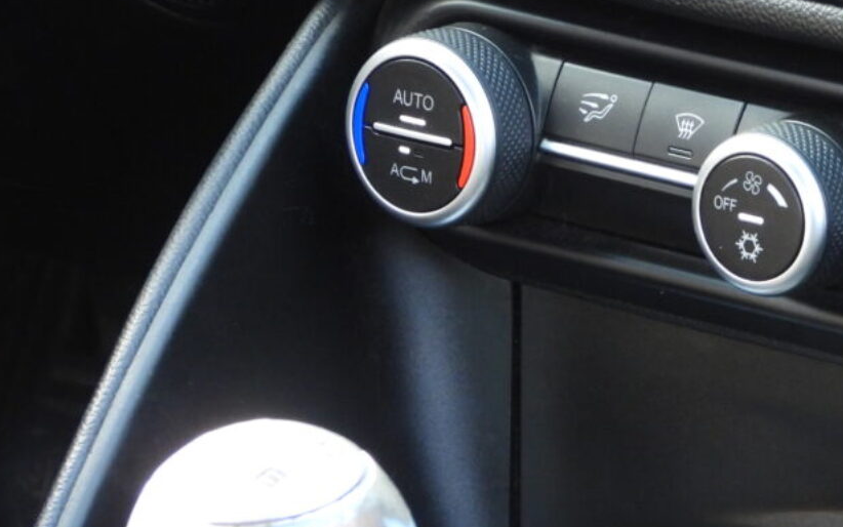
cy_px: 174
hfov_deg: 7.5
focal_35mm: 279
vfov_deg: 4.7
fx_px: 6411
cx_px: 809
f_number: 4
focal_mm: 24.3
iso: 400
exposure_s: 1/40
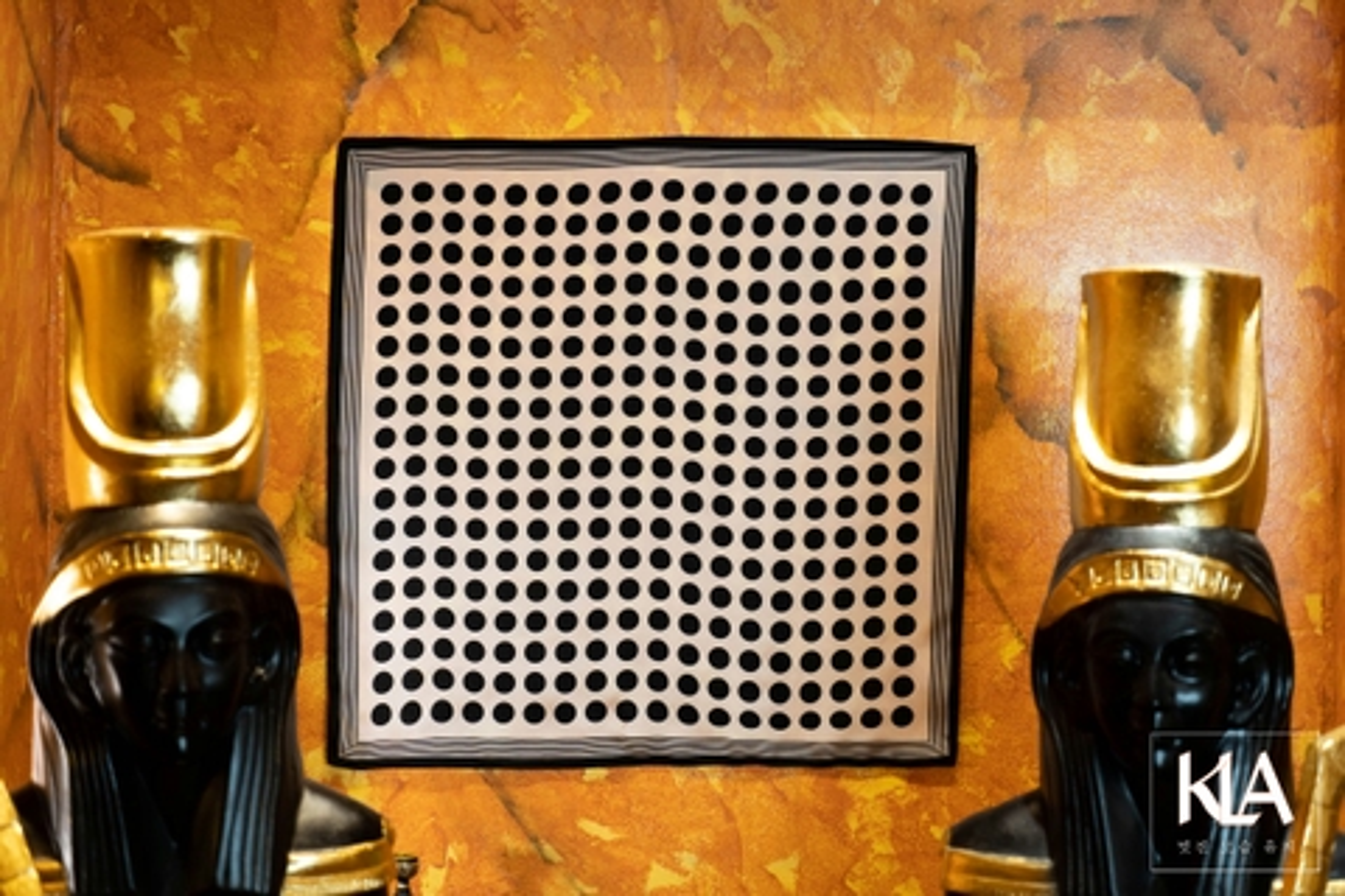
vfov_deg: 19.5
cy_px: 448
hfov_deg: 28.8
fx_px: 2615
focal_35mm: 70
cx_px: 672
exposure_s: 1/60
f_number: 4
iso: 640
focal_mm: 70
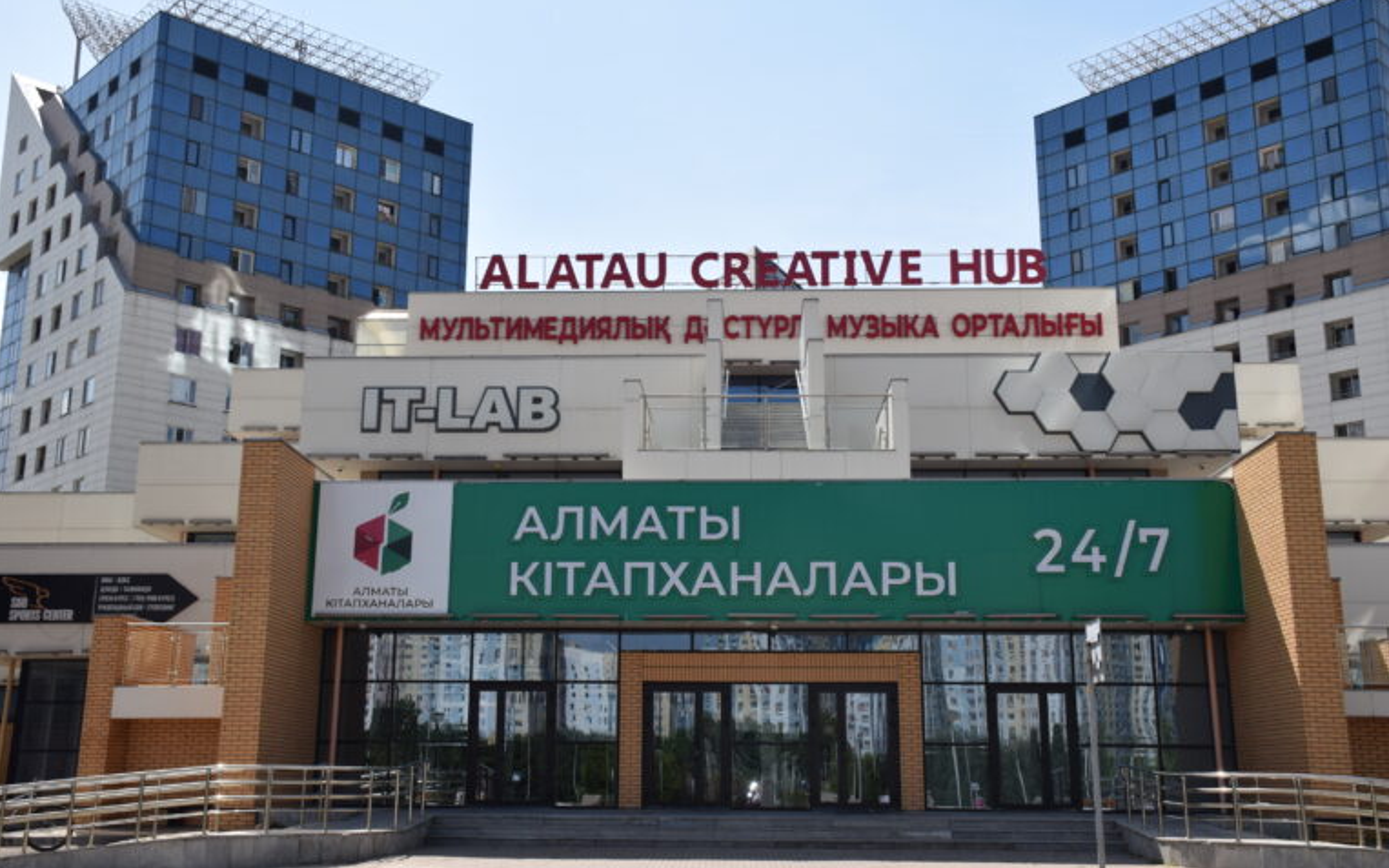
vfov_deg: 32.0
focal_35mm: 40
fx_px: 1514
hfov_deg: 49.3
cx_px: 692
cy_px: 417
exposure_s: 1/200
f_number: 10
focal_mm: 26
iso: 100
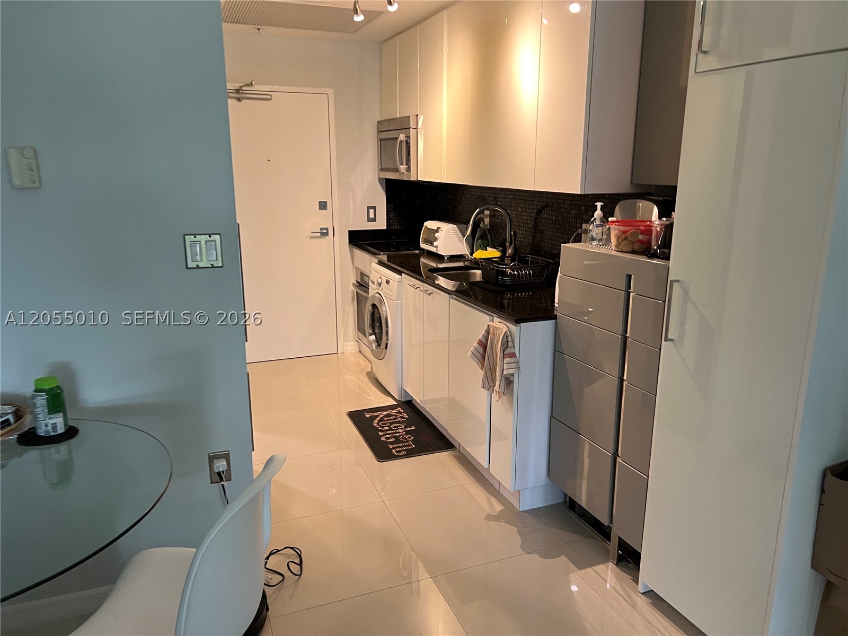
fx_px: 637
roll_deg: -1.0
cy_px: 318
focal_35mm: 26
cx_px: 424
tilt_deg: -20.0
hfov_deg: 67.3
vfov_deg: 53.1
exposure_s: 1/60
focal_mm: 5.7
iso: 125
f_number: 1.5
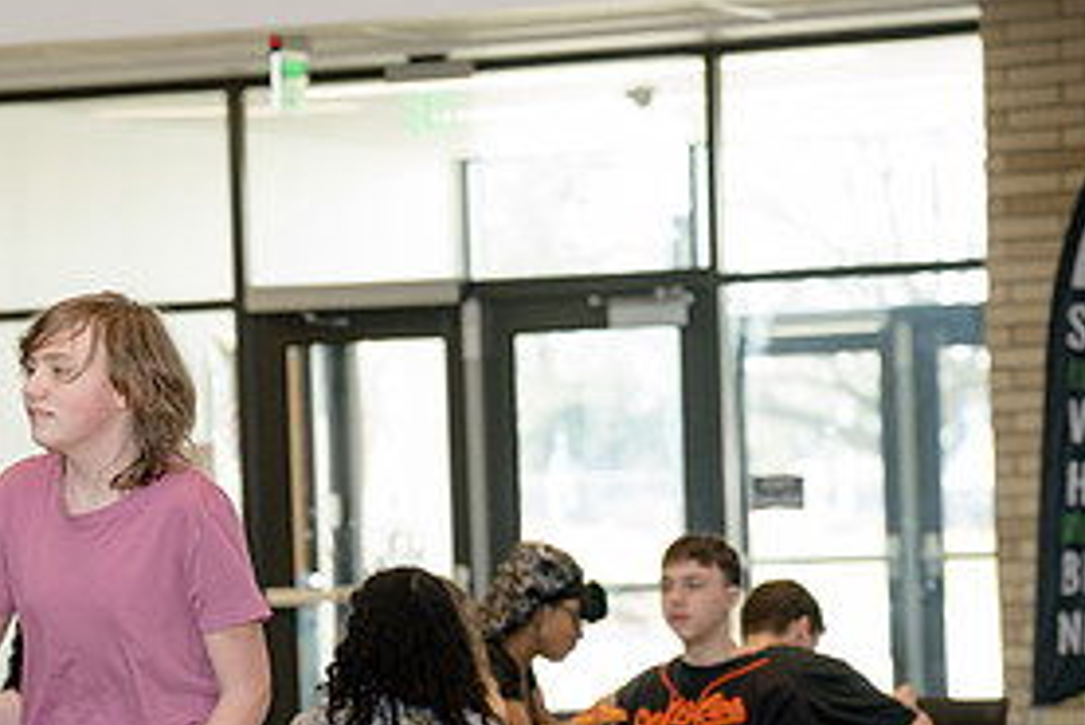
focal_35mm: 220
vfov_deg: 6.2
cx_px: 67
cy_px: 523
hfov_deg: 9.3
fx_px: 6634
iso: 2000
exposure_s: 1/320
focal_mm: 105
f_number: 4
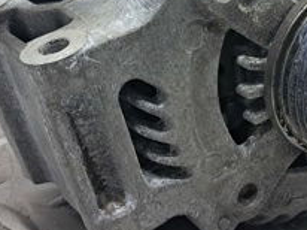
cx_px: 209
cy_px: 13
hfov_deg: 23.2
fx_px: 744
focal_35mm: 84
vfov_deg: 17.2
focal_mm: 4
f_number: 1.8
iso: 200
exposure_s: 1/50
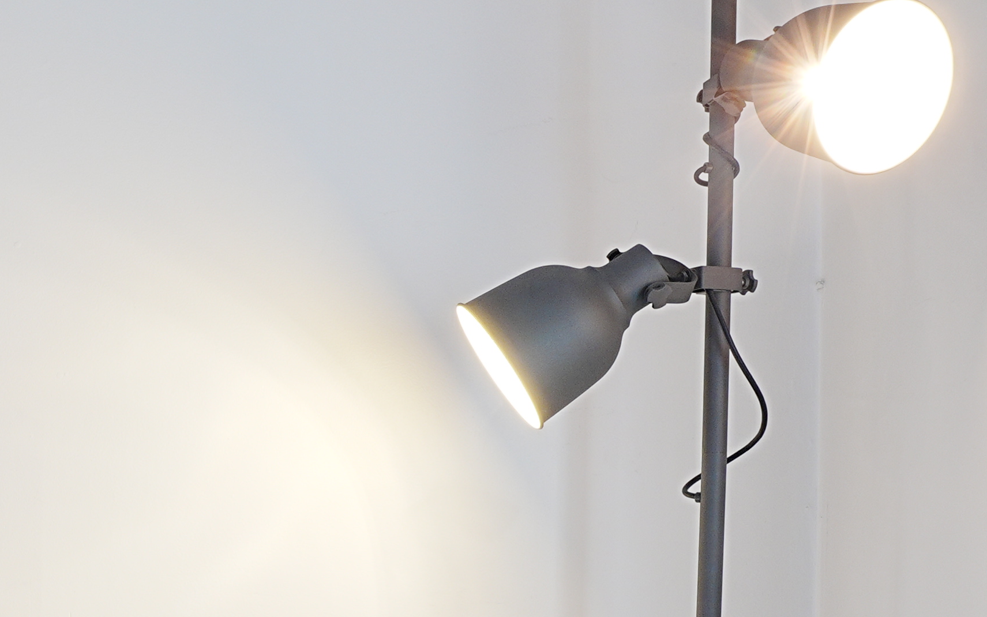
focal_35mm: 61
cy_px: 611
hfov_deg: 30.5
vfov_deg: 20.7
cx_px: -58
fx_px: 1637
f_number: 8
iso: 100
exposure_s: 1/1.43
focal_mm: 11
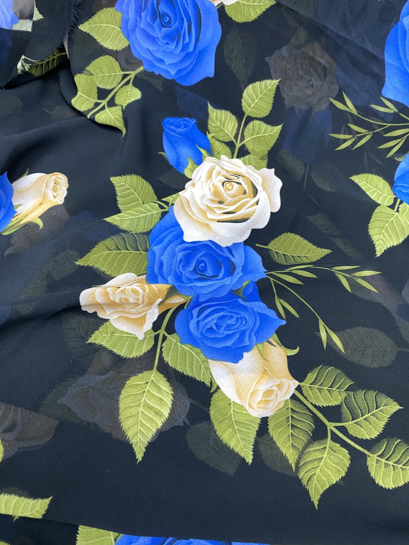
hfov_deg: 53.1
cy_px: 272
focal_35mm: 26
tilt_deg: -63.5
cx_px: 204
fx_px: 410
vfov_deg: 67.3
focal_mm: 4.25
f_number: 1.8
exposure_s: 1/50
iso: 100
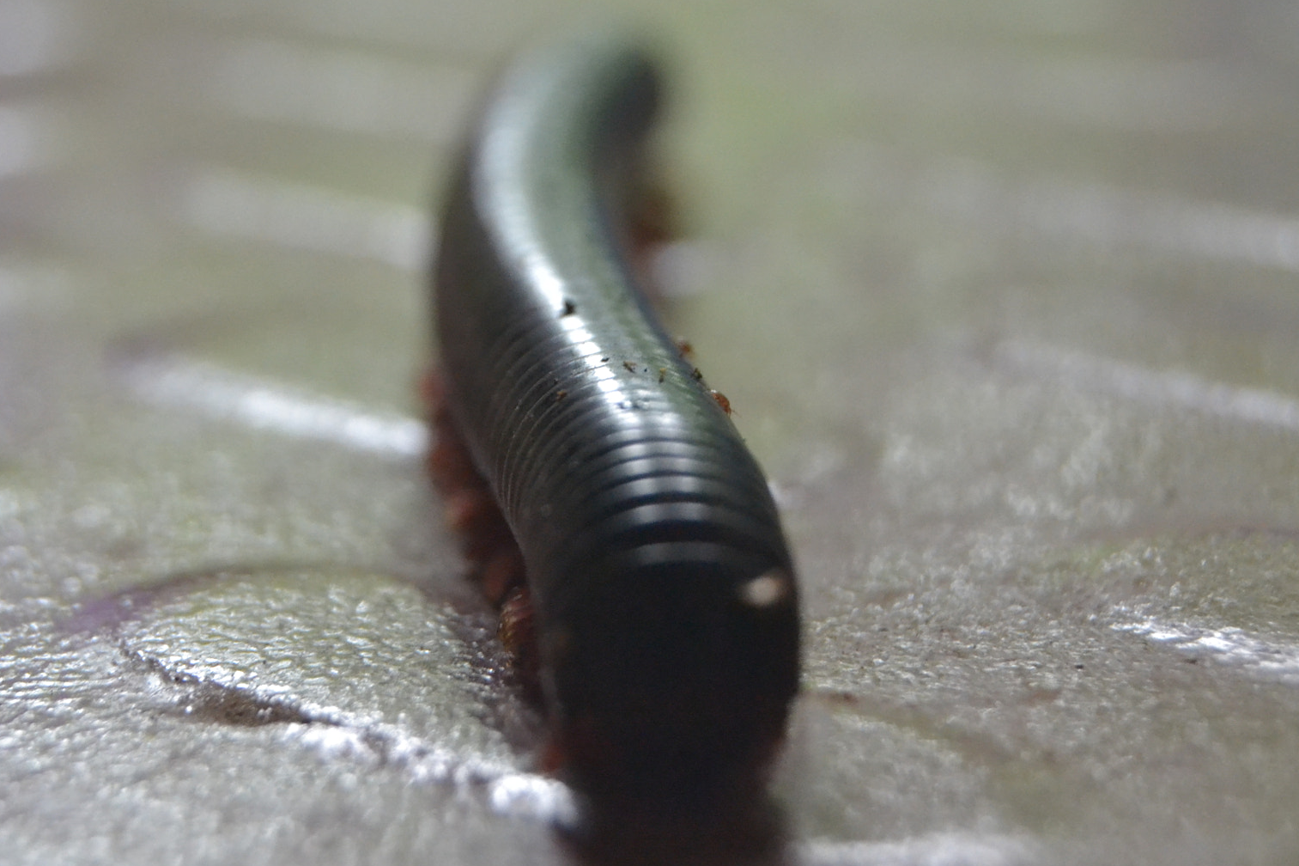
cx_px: 523
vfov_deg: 12.3
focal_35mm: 112
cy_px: 475
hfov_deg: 18.3
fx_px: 4029
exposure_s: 1/80
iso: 3200
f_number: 5.6
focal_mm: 55
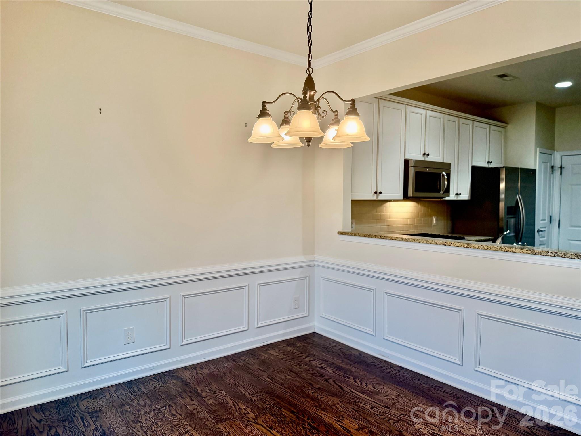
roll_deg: -0.4
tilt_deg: -2.8
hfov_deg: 71.6
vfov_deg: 56.8
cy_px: 218
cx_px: 290
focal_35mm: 24
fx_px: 403
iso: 200
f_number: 1.78
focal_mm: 6.76
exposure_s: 1/164
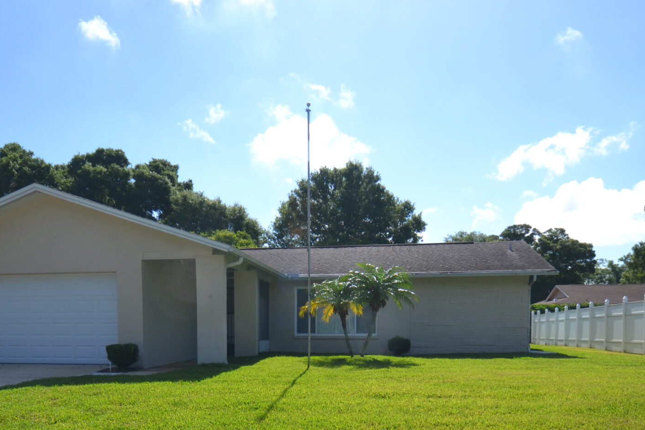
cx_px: 284
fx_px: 564
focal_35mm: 31
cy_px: 362
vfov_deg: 39.6
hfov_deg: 59.4
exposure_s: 1/250
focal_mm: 11.5
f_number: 8
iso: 100
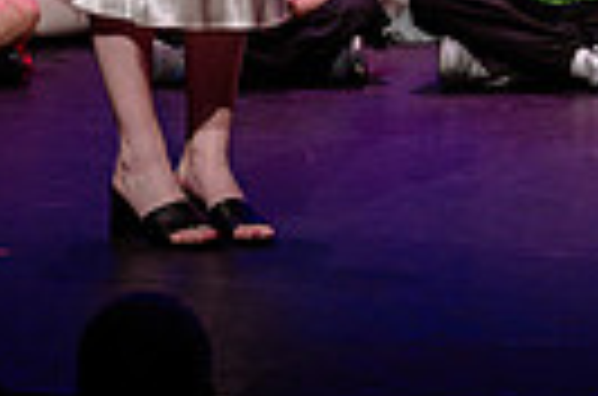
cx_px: 502
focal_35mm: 572
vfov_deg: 2.4
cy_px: -394
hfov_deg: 3.6
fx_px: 9479
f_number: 4
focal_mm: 125
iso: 1000
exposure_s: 1/250
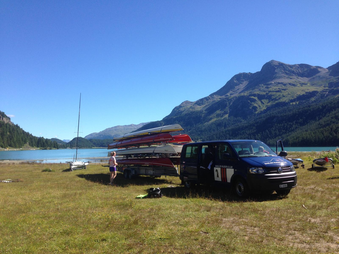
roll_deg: +1.1
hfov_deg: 55.4
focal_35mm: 33
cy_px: 127
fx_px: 323
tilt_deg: +2.4
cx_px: 170
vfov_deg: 42.9
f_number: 2.4
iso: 50
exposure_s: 1/1085
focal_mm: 4.12
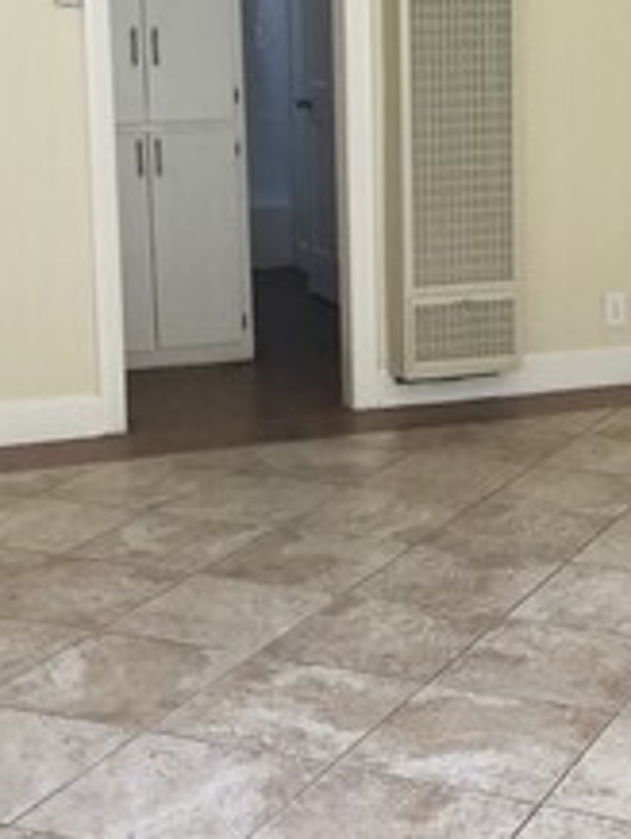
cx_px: 456
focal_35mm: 71
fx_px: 1722
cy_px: 266
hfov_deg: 20.6
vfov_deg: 27.2
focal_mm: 3.3
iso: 50
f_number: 2.4
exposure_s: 1/30
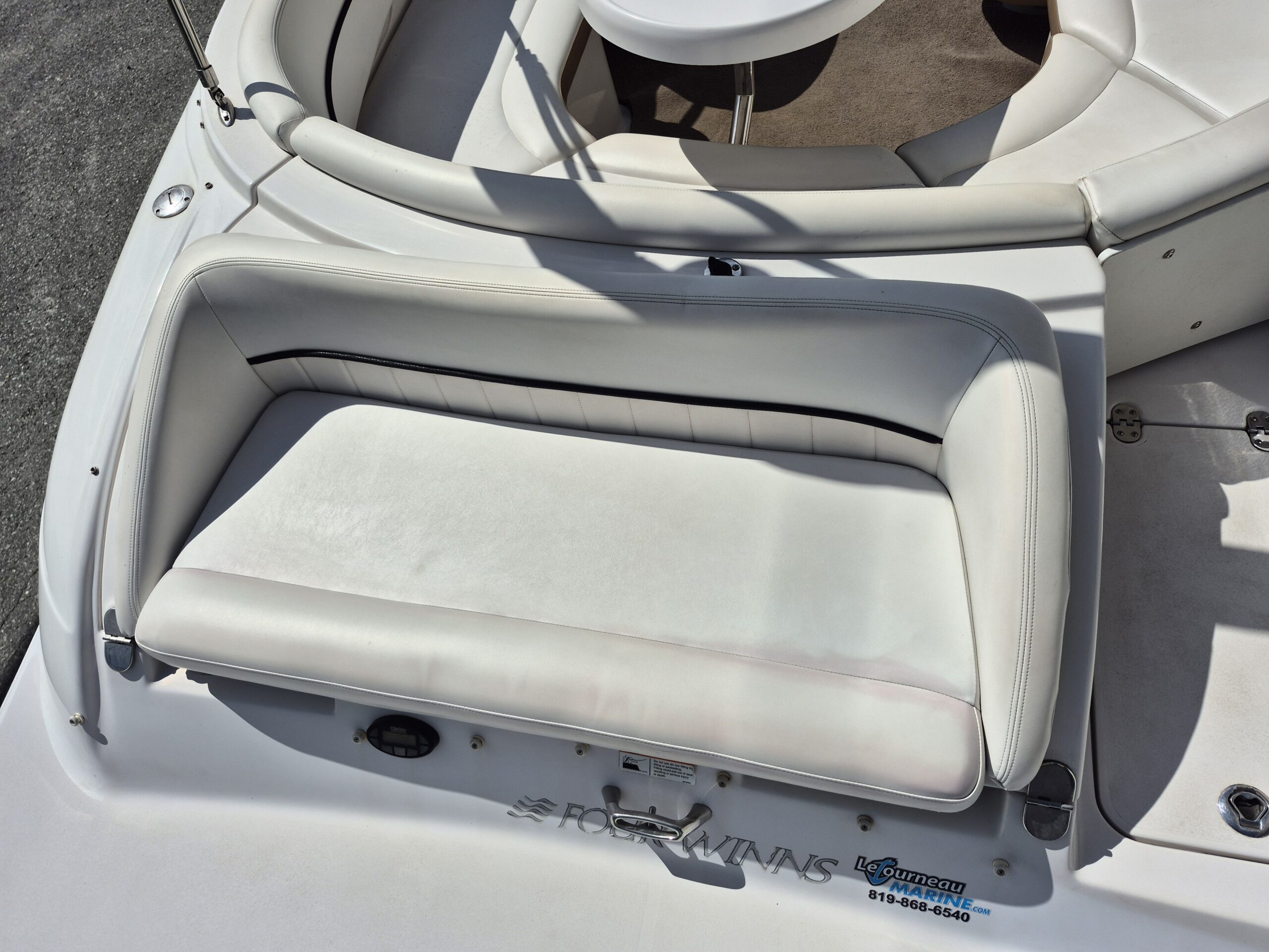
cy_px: 476
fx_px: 843
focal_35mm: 23
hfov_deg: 73.9
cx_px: 634
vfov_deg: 58.9
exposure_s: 1/6800
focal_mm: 5.4
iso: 25
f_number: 1.8
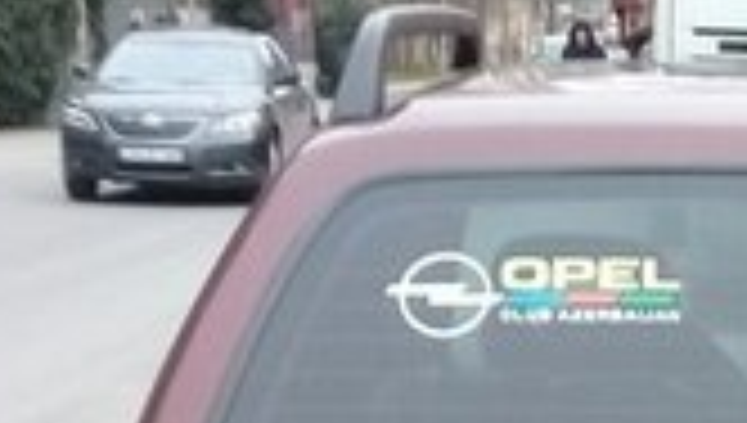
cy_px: 889
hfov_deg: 15.4
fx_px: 2658
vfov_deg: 8.5
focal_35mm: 134
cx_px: 918
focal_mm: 3.3
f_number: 2.2
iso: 64
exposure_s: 1/50
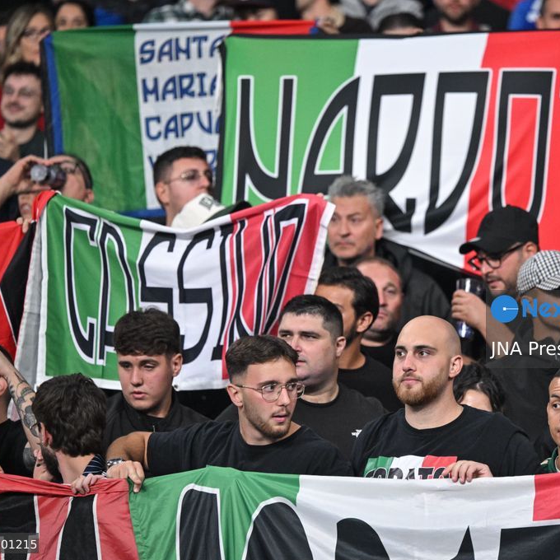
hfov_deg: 4.6
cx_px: 410
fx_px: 7028
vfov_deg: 4.6
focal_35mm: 384
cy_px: 280
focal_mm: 300
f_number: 4
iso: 4000
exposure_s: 1/1600
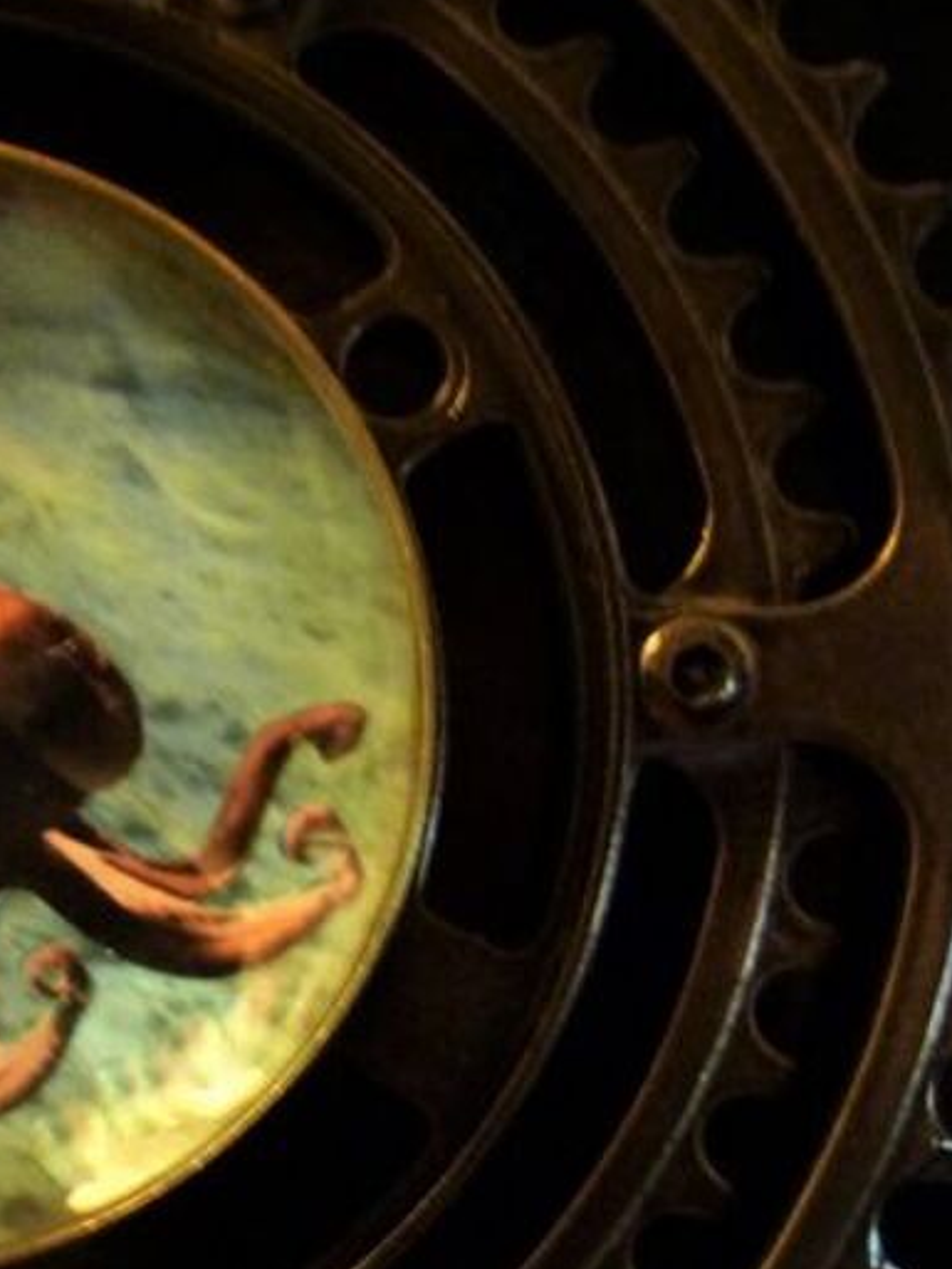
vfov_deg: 29.8
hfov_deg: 21.6
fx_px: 2382
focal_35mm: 65
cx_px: -59
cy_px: 751
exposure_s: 1/4
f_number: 2.8
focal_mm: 4.5
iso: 400
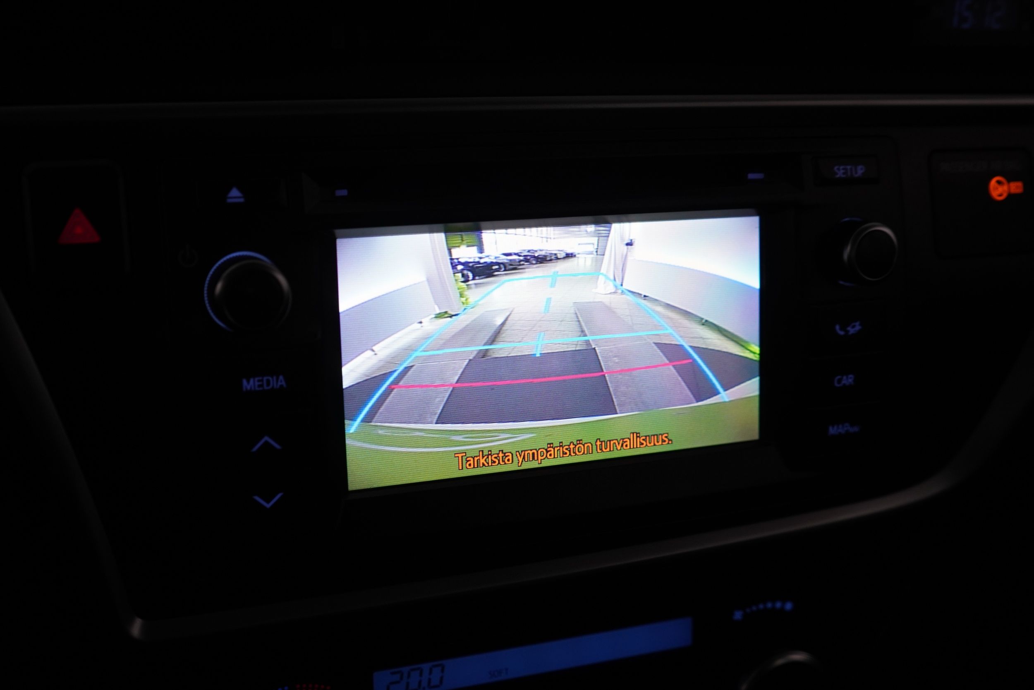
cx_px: 517
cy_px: 345
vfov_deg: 31.9
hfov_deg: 46.4
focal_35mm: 42
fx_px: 1206
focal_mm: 28
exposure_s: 1/60
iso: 500
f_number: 4
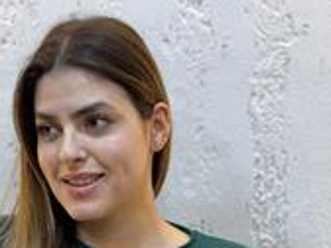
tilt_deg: -12.3
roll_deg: +0.6
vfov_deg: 11.9
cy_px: 389
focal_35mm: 118
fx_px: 1128
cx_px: 146
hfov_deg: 16.7
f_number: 1.78
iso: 125
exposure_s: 1/50
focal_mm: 6.76
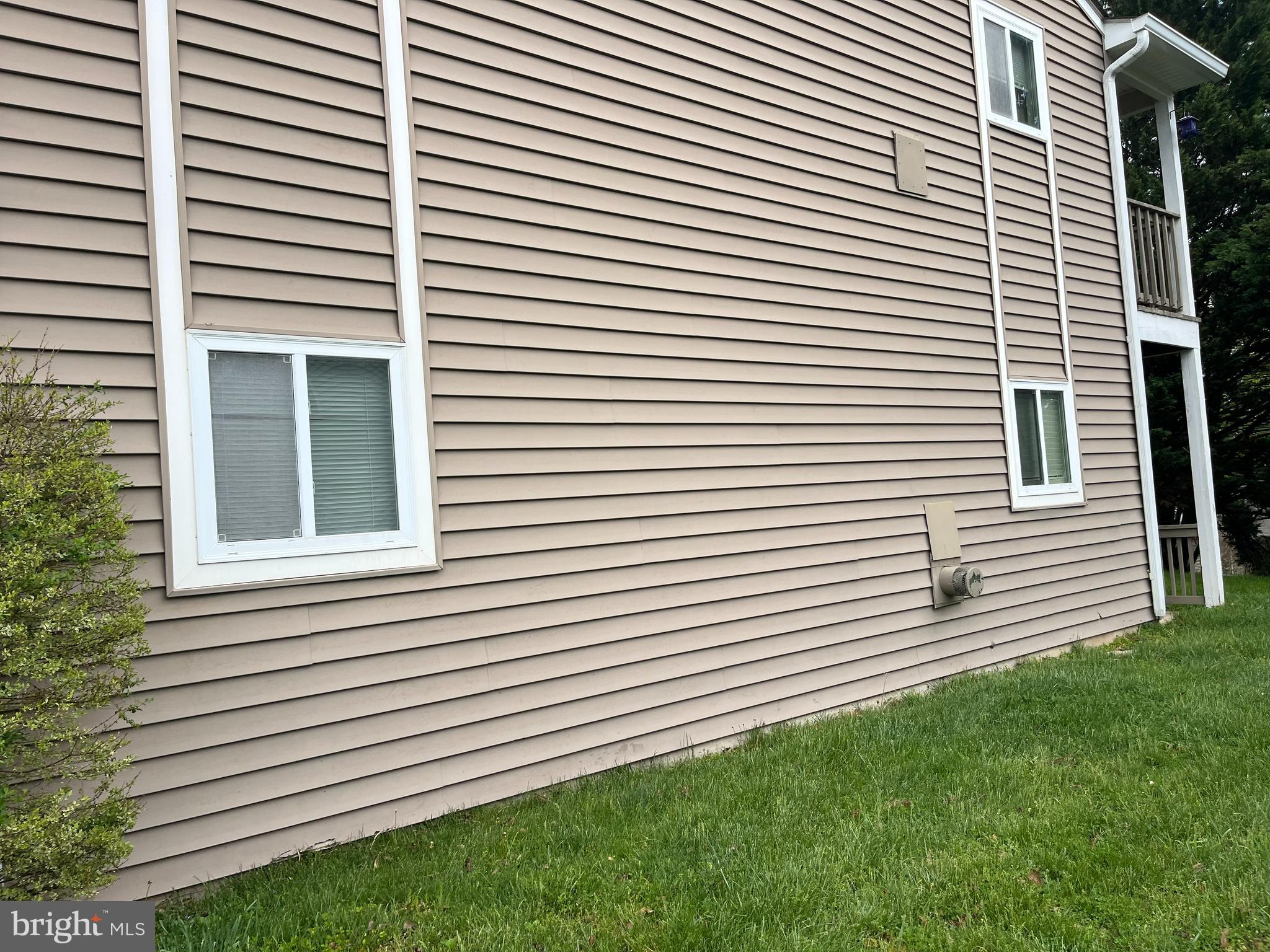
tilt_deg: +3.7
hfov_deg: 67.3
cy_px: 476
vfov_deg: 53.1
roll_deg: +4.4
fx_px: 954
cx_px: 635
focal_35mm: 26
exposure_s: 1/2024
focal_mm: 5.1
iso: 50
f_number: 1.6
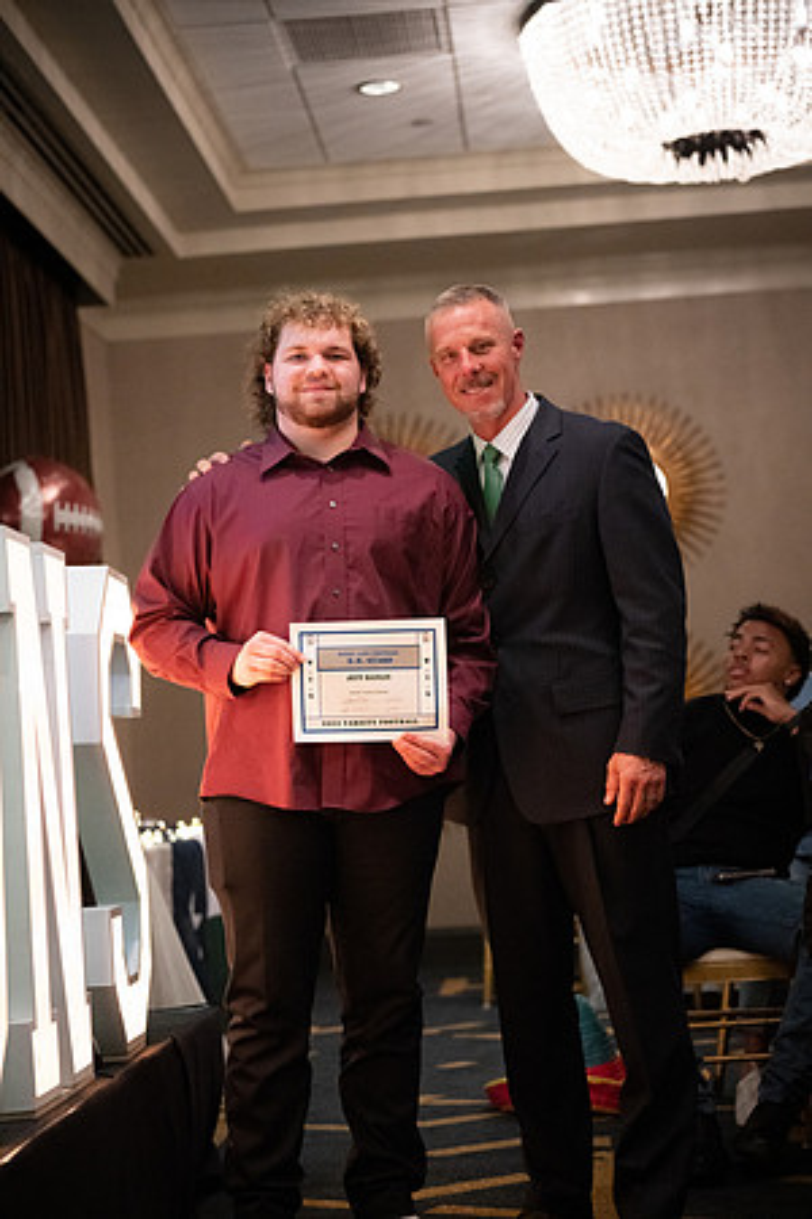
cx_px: 406
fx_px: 2368
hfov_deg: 19.5
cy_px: 610
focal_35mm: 70
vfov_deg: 28.8
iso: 12800
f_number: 2.8
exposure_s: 1/320
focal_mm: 70
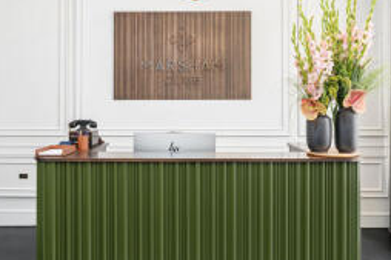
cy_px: 104
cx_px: 175
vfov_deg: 43.3
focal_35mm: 30
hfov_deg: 61.8
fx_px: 326
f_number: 8
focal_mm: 16
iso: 320
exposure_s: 1/25
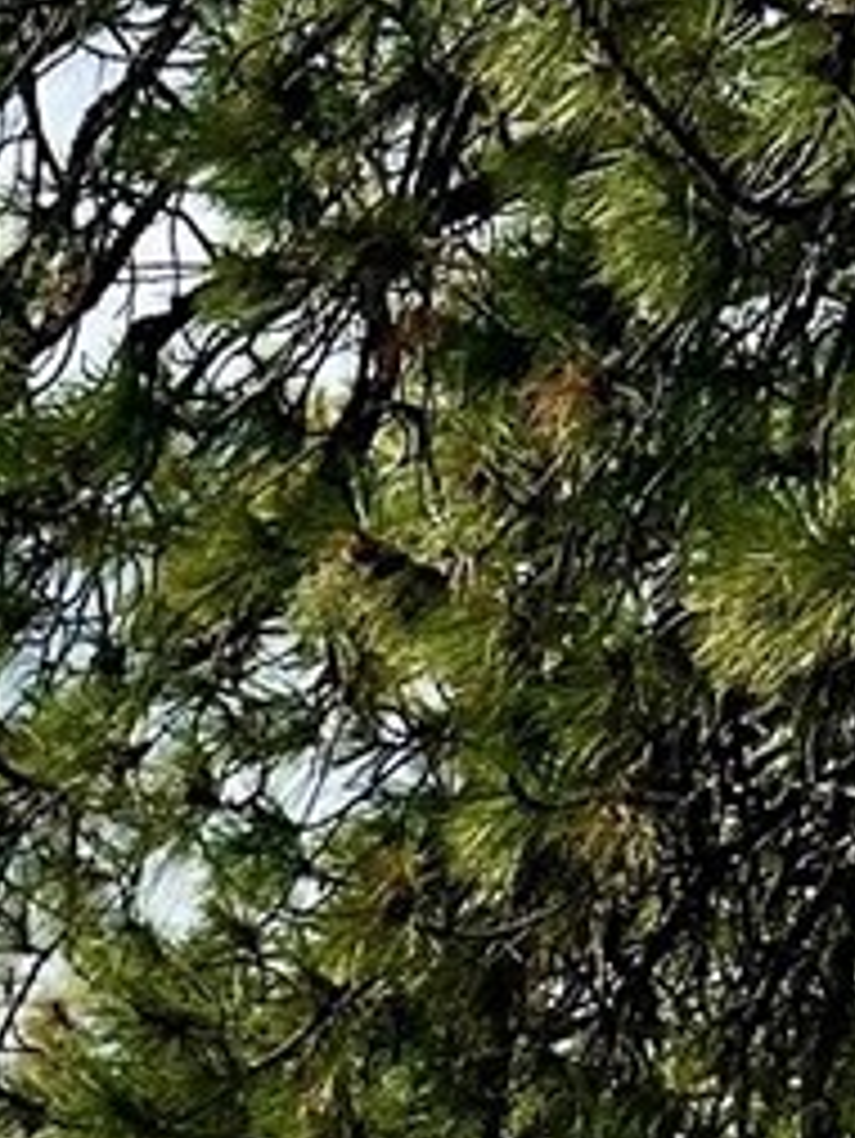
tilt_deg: -2.0
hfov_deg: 9.2
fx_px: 4870
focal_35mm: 148
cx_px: -1053
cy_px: 2555
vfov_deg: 11.5
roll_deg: -2.1
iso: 50
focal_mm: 5.7
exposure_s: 1/5882
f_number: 1.5
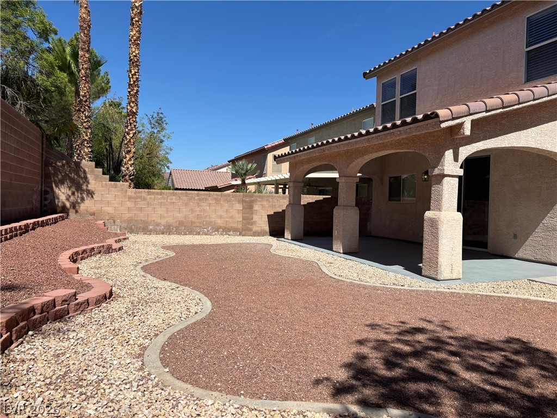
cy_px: 209
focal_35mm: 26
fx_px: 418
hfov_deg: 67.3
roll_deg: -2.0
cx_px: 278
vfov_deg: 53.1
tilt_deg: -0.8
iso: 50
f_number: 1.6
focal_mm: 5.96
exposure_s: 1/4854
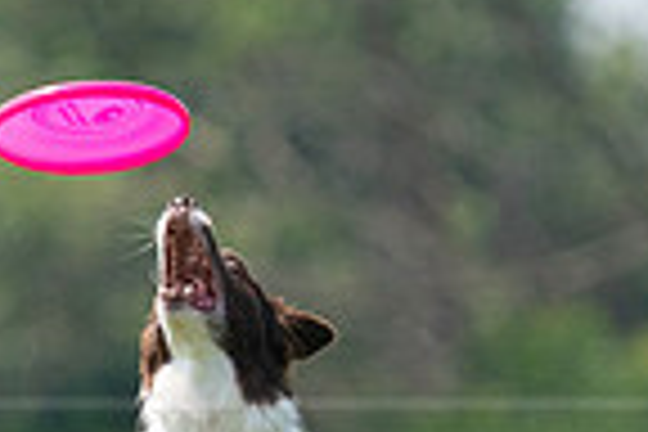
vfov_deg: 0.8
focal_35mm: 1739
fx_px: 31300
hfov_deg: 1.2
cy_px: 623
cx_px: 148
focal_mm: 433
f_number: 6.3
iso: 1600
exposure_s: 1/4000
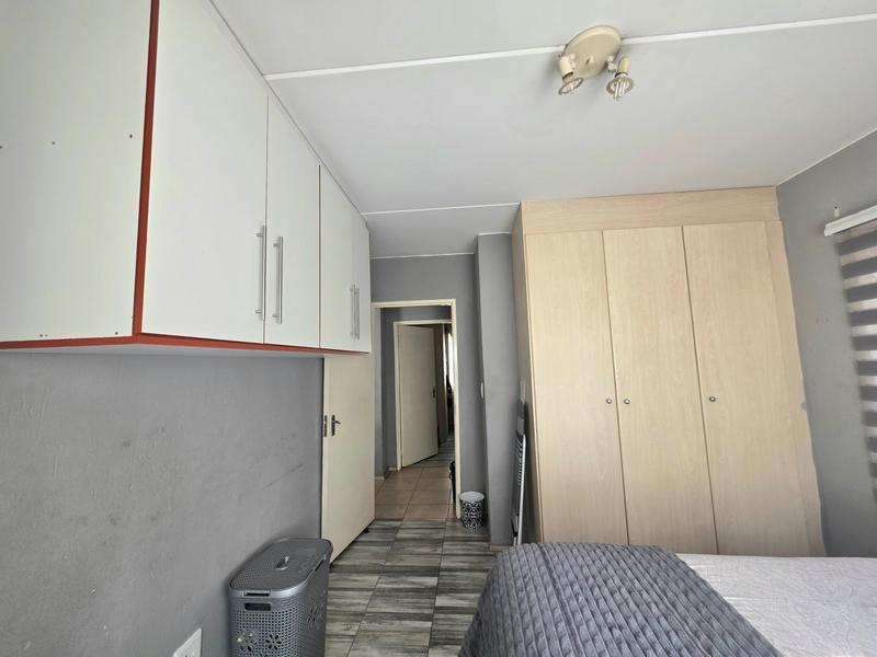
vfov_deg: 89.9
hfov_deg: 106.2
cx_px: 438
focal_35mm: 13
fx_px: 329
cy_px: 328
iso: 50
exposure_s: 1/101
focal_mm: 2.2
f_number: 1.9
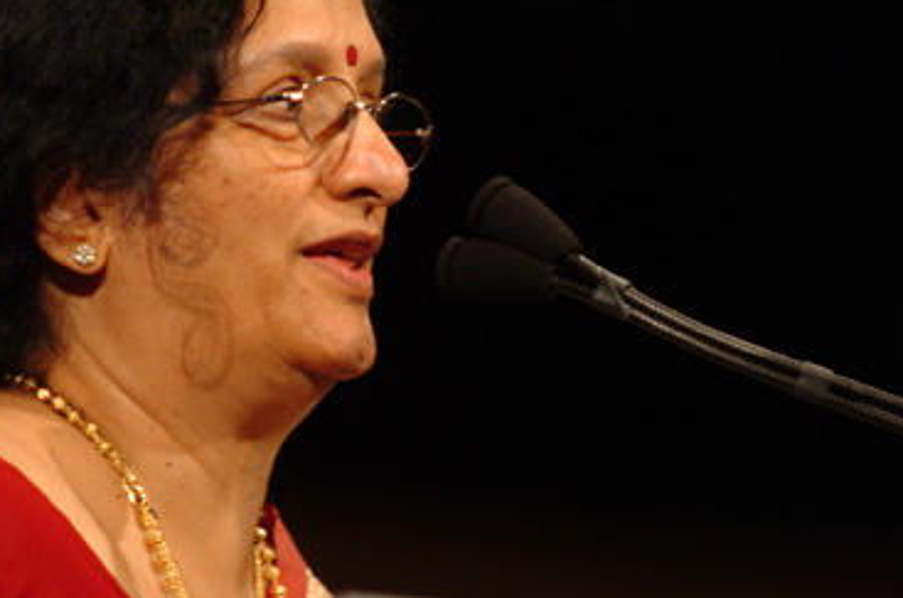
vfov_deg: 2.8
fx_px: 12264
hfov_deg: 4.2
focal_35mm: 490
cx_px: 234
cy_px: 242
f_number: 2.8
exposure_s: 1/160
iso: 400
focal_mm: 200
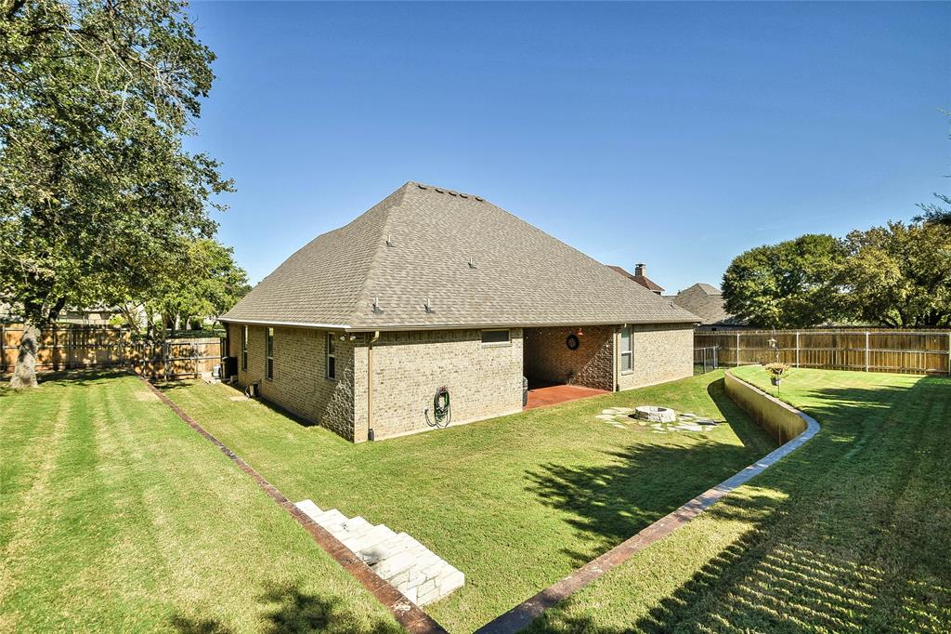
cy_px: 317
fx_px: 436
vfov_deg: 72.0
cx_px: 476
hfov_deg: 95.0
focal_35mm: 16
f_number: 9
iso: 100
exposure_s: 1/320
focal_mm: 11
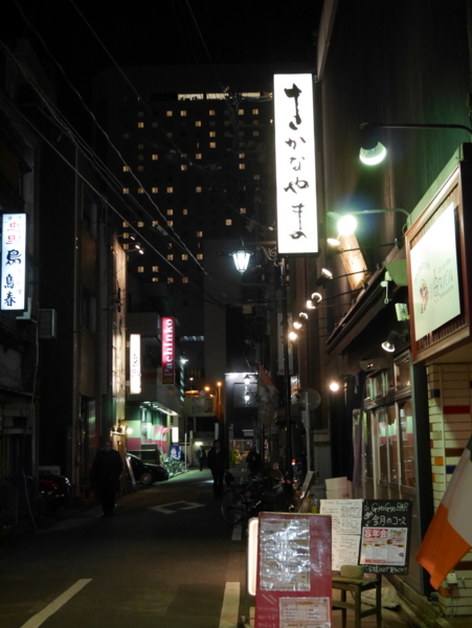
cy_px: 314
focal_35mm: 46
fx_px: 835
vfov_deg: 41.2
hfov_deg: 31.6
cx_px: 236
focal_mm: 23
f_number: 4.9
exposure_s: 1/60
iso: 2500
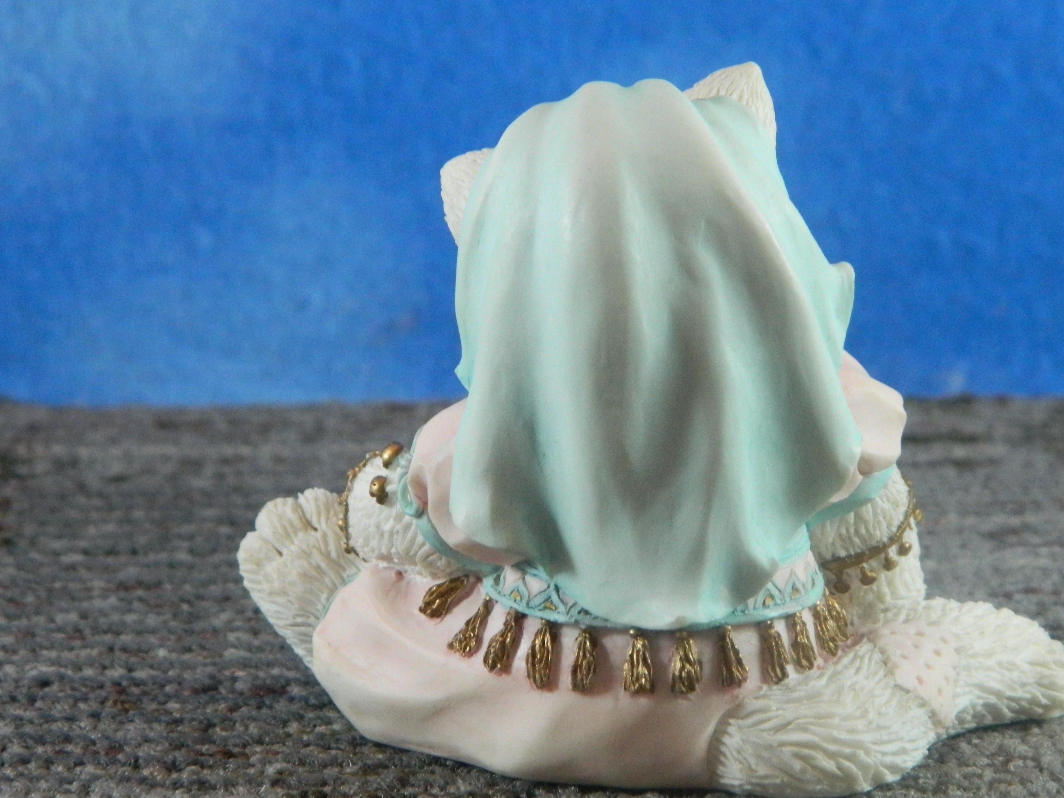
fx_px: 3350
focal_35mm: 109
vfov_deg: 13.6
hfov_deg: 18.0
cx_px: 618
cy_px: 397
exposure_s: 1/30
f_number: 4.2
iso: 400
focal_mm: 15.1
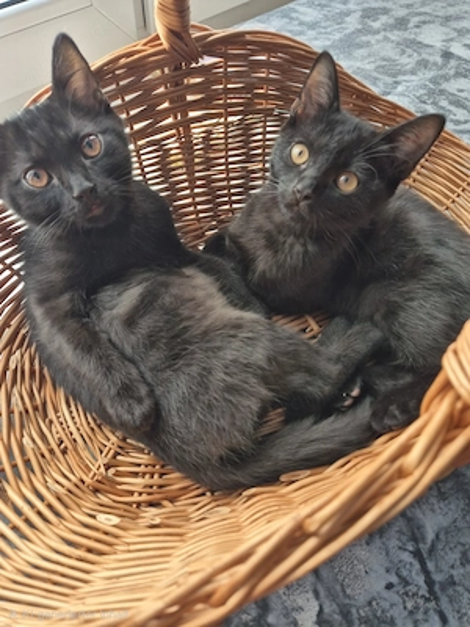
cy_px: 314
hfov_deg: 58.9
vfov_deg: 73.9
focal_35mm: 23
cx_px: 235
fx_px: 416
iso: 80
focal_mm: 5.4
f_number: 1.8
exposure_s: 1/182
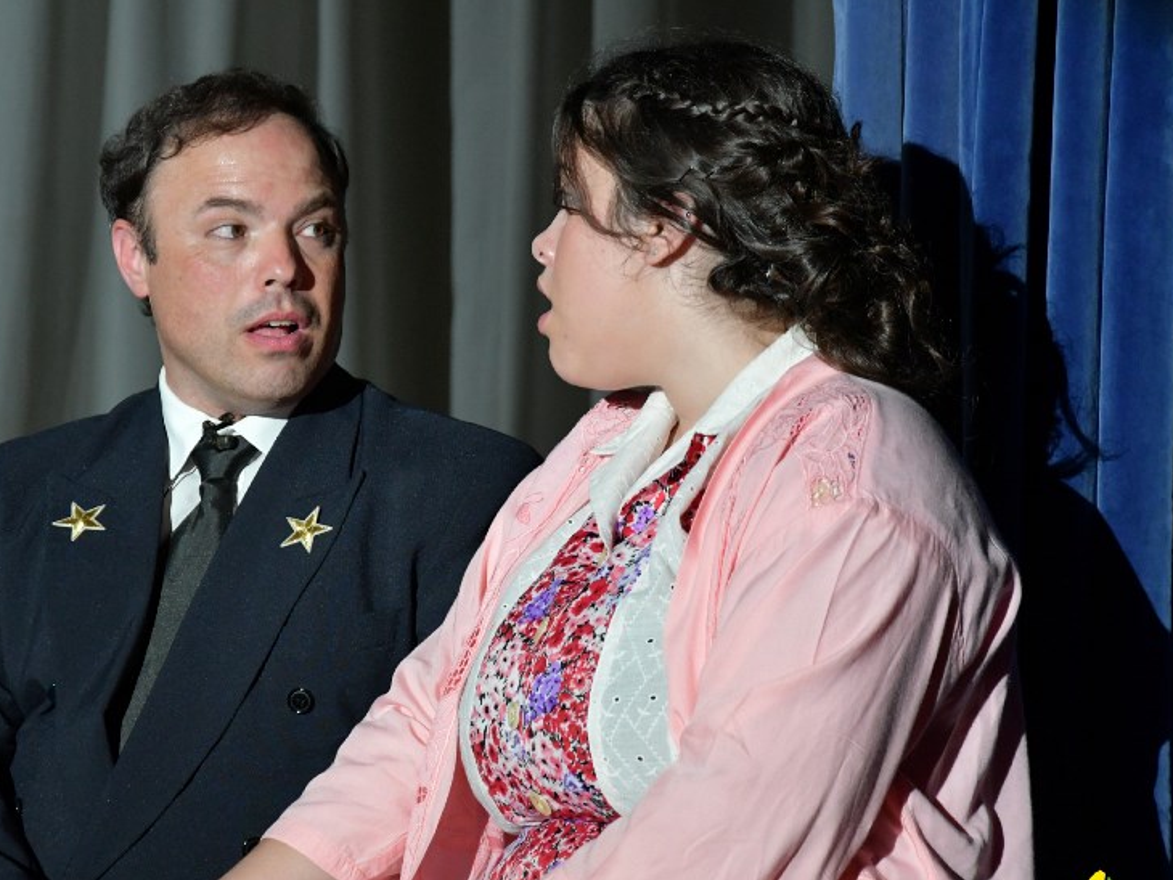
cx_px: 374
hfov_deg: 10.8
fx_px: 6169
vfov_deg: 8.2
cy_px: 480
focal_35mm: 182
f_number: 5.6
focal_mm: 90
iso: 2200
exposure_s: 1/125
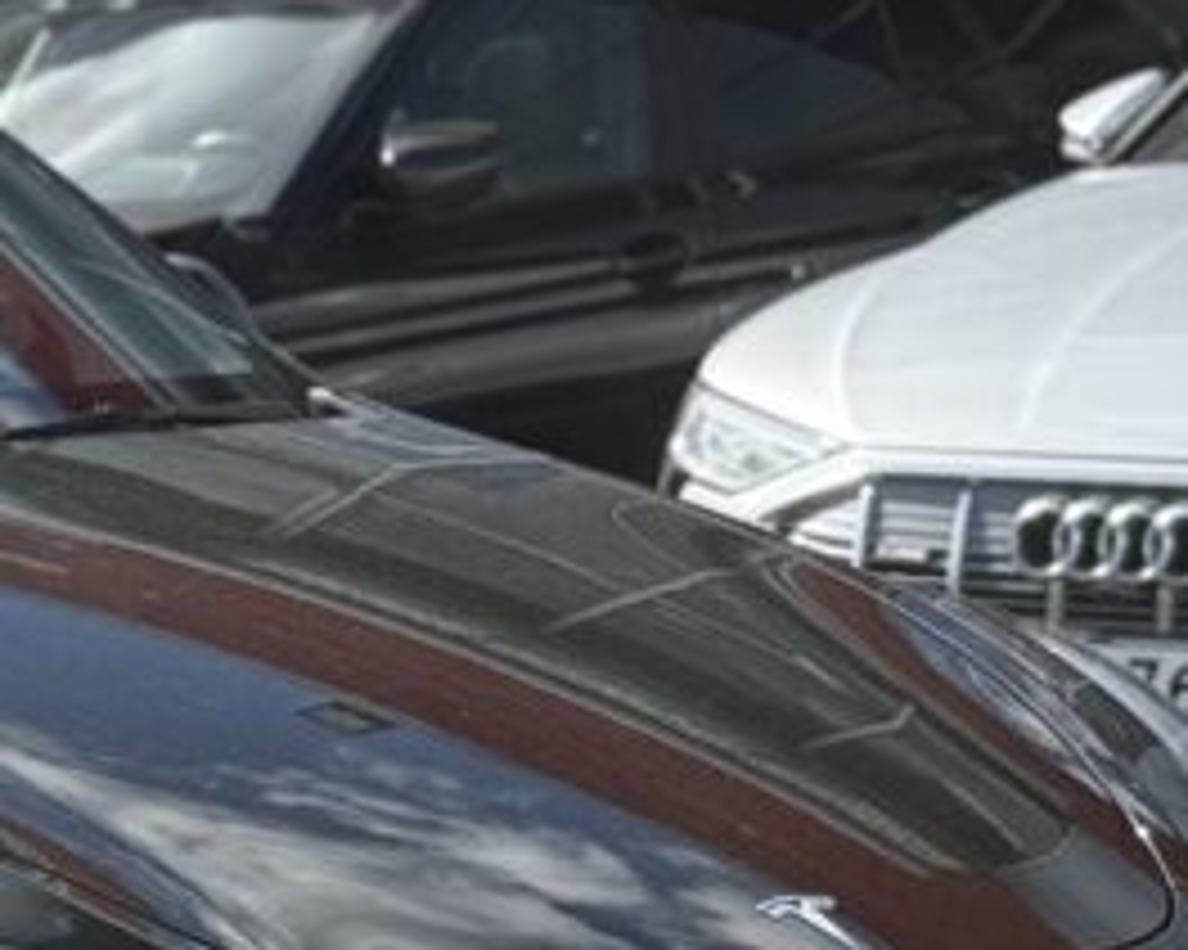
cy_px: 891
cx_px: -792
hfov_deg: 10.1
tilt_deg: -8.4
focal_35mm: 182
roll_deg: -0.3
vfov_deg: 8.5
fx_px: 6397
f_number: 1.78
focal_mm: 6.76
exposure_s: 1/2762
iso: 80
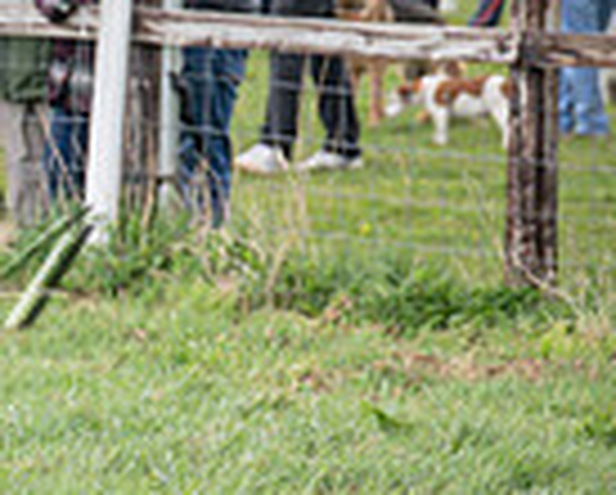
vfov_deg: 3.2
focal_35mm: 486
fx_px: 8873
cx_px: -208
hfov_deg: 4.0
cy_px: 117
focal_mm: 70
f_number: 4
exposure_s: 1/1250
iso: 200
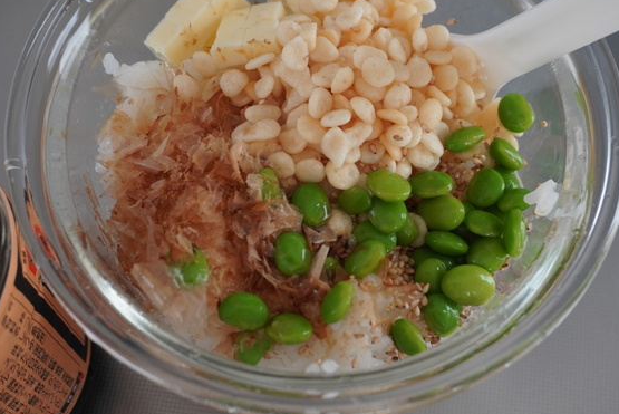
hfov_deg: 39.9
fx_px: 854
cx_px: 313
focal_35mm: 50
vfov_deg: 27.2
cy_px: 166
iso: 800
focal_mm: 27
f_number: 5.6
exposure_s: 1/50
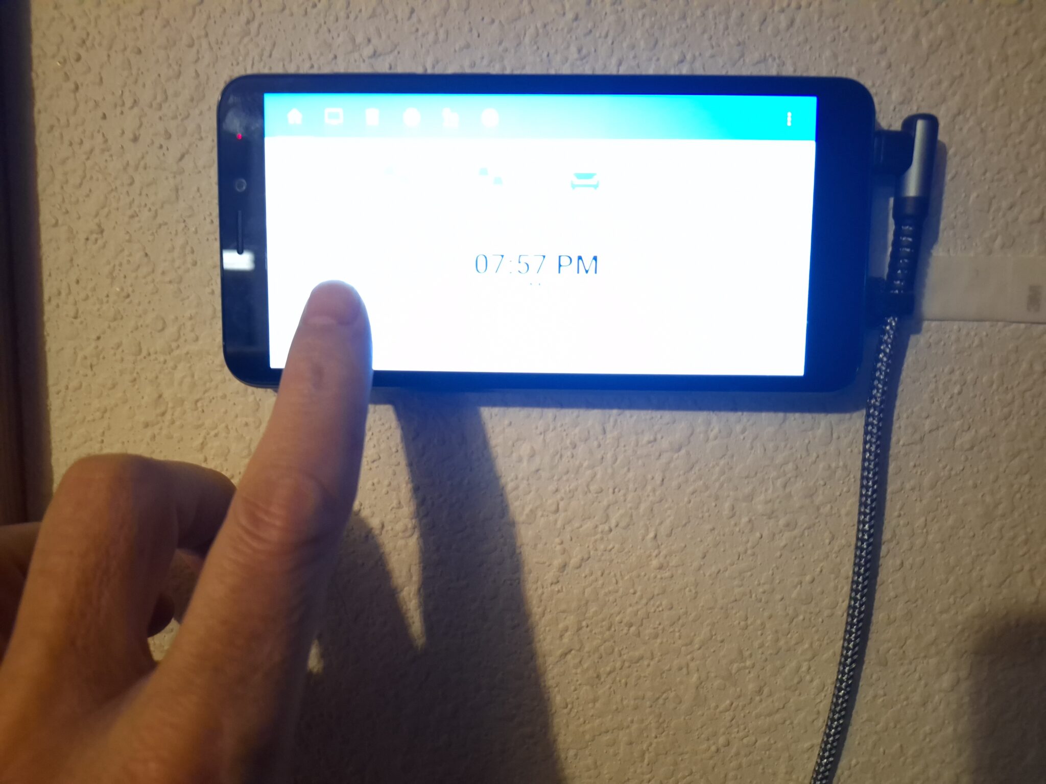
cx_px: 523
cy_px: 392
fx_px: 695
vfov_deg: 58.9
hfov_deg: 73.9
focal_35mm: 23
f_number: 1.8
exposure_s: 1/30
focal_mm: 5.54
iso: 500
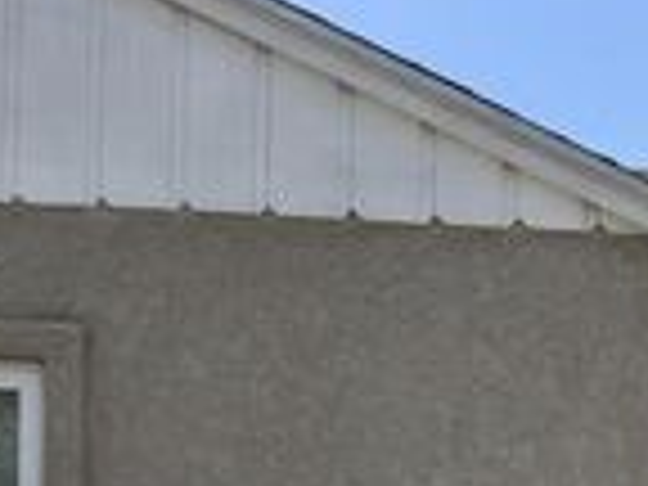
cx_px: 1022
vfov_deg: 13.5
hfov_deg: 17.2
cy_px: 808
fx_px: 1891
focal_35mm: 101
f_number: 2.2
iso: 32
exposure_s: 1/1721
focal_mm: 4.15
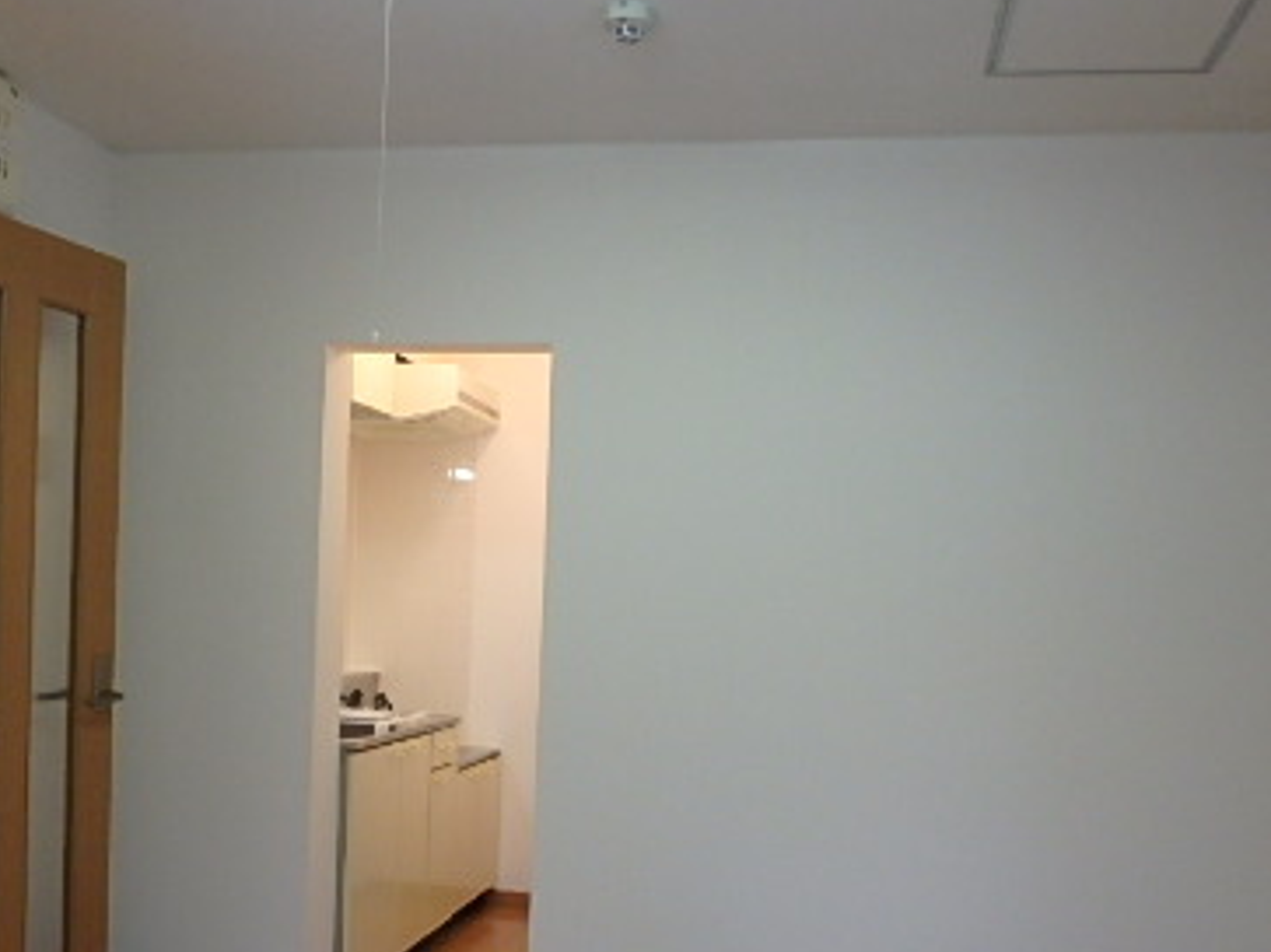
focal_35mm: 37
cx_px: 599
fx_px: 1358
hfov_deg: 50.1
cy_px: 700
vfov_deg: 37.8
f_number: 3.5
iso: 320
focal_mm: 3.7
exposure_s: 1/30
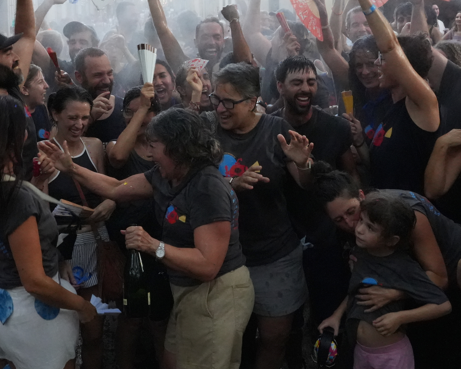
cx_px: 144
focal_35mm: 44
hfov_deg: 41.3
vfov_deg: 33.3
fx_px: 600
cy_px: 83
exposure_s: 1/200
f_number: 8
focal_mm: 24
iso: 12800
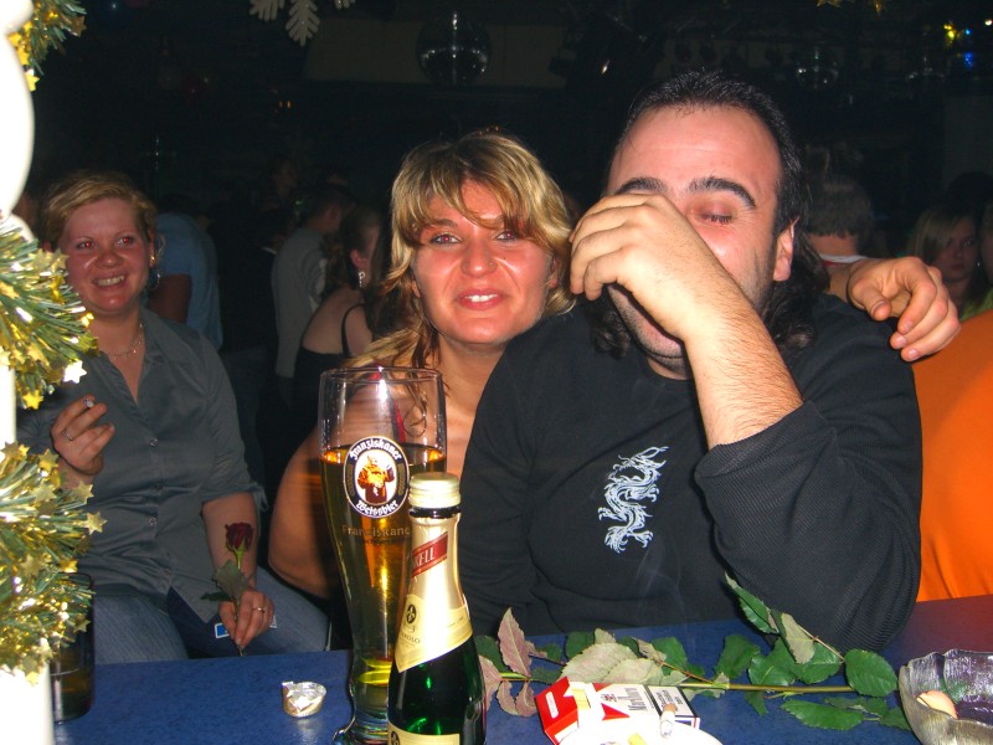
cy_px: 372
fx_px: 1090
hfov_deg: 49.0
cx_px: 496
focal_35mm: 38
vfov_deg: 37.7
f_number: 2.8
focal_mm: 7.9
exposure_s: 1/60
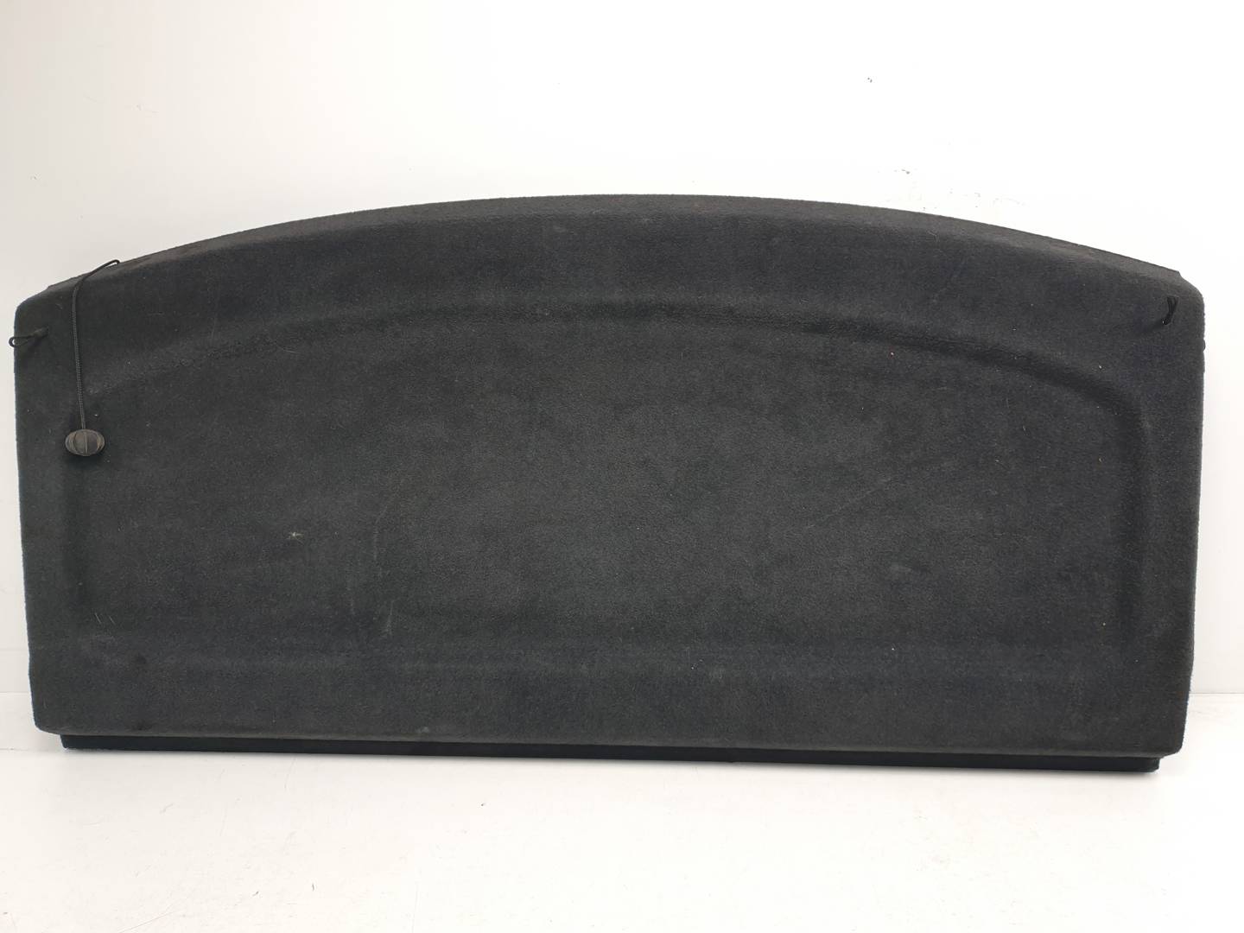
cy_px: 466
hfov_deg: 67.3
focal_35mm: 26
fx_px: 934
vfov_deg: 53.1
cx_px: 622
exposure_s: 1/315
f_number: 1.5
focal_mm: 4.3
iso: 50
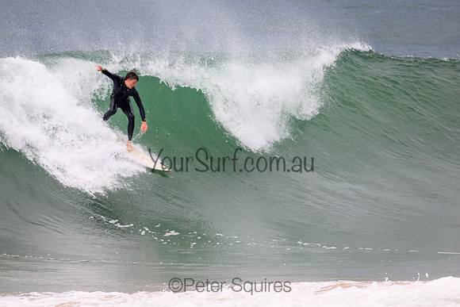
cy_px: 104
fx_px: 12856
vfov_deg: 1.4
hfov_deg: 2.0
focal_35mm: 1006
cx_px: 185
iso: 1250
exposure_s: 1/2000
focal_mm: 760
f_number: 11
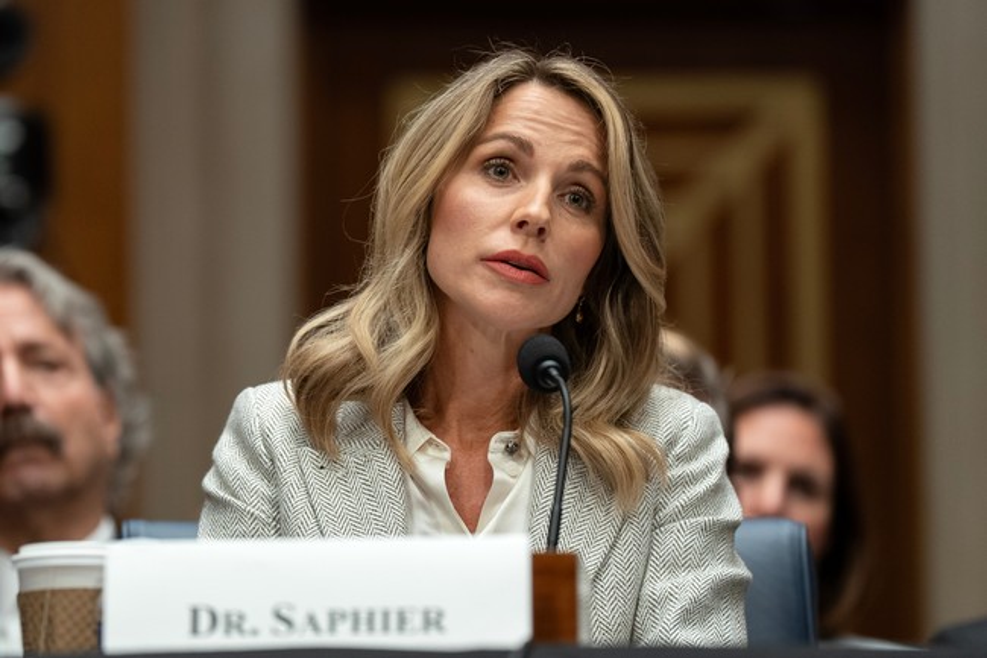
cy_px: 329
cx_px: 494
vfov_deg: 6.9
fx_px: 5482
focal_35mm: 200
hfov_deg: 10.3
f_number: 3.2
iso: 2000
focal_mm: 200
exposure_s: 1/320
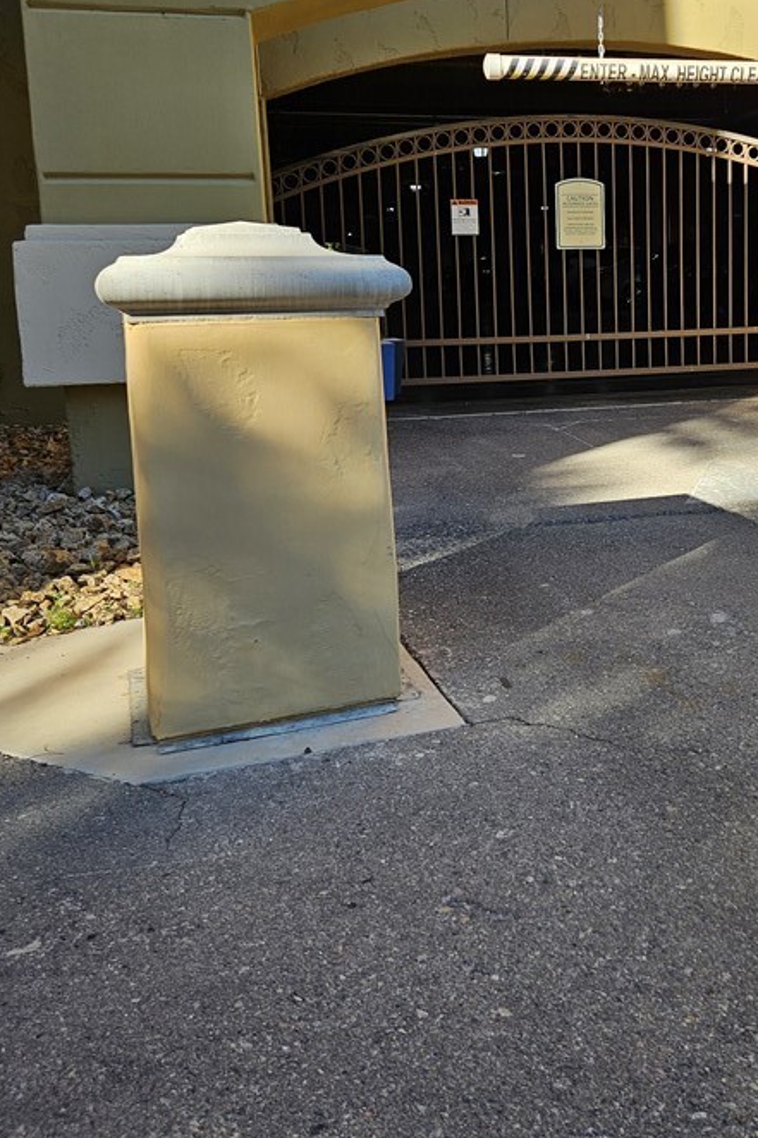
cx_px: 634
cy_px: 416
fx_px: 1169
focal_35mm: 37
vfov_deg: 51.3
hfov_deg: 34.5
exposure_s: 1/697
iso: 25
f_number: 1.8
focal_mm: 5.4
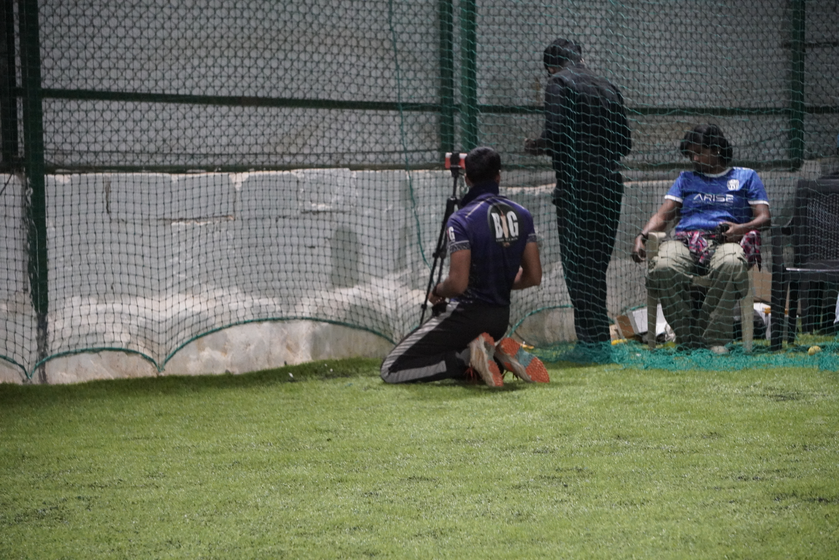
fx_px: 3323
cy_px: 280
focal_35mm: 142
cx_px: 420
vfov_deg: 9.6
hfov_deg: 14.4
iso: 6400
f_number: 5.6
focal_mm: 95
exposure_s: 1/200
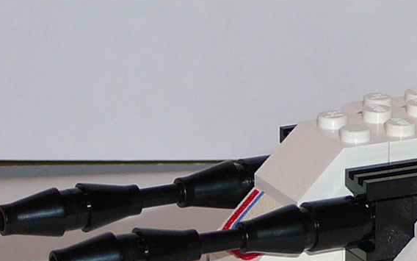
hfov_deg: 8.6
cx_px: 498
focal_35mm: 242
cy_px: 130
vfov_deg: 5.4
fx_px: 2750
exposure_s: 1/30
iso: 100
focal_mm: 9.7
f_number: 3.6
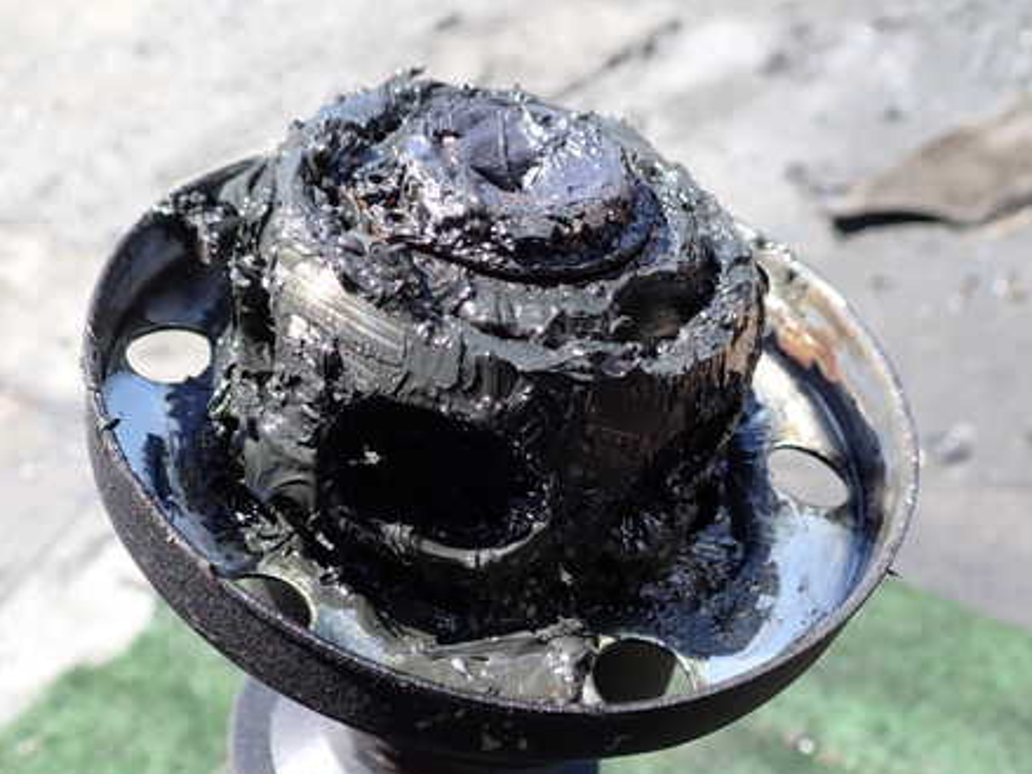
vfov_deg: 35.1
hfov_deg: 45.8
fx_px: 1222
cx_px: 498
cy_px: 395
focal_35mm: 41
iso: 100
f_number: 3.2
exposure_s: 1/400
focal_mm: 5.4
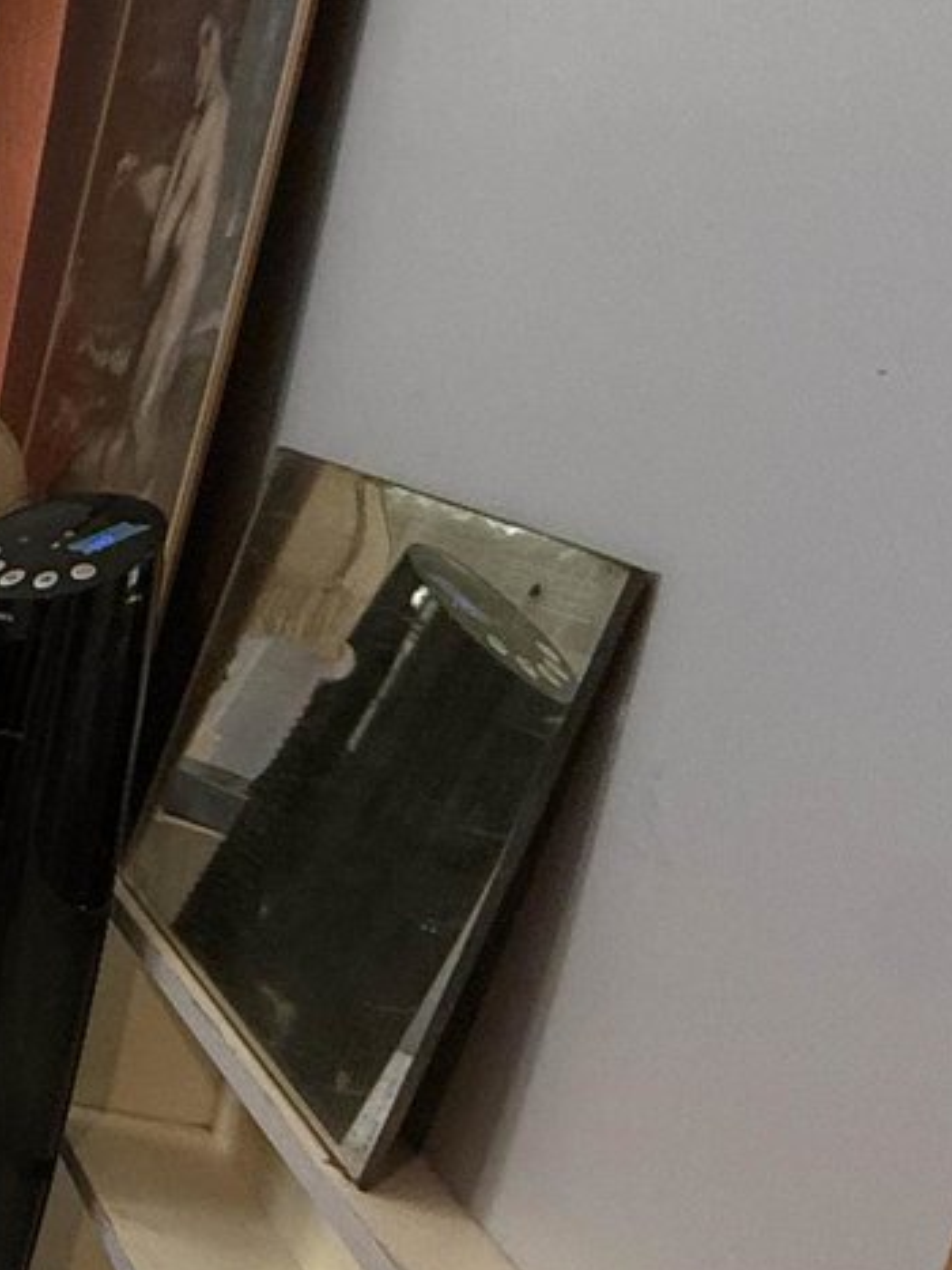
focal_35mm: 48
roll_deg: -0.1
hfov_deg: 17.1
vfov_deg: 39.7
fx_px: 1761
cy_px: 672
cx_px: -1126
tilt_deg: -14.9
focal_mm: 2.22
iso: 200
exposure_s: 1/60
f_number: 2.2
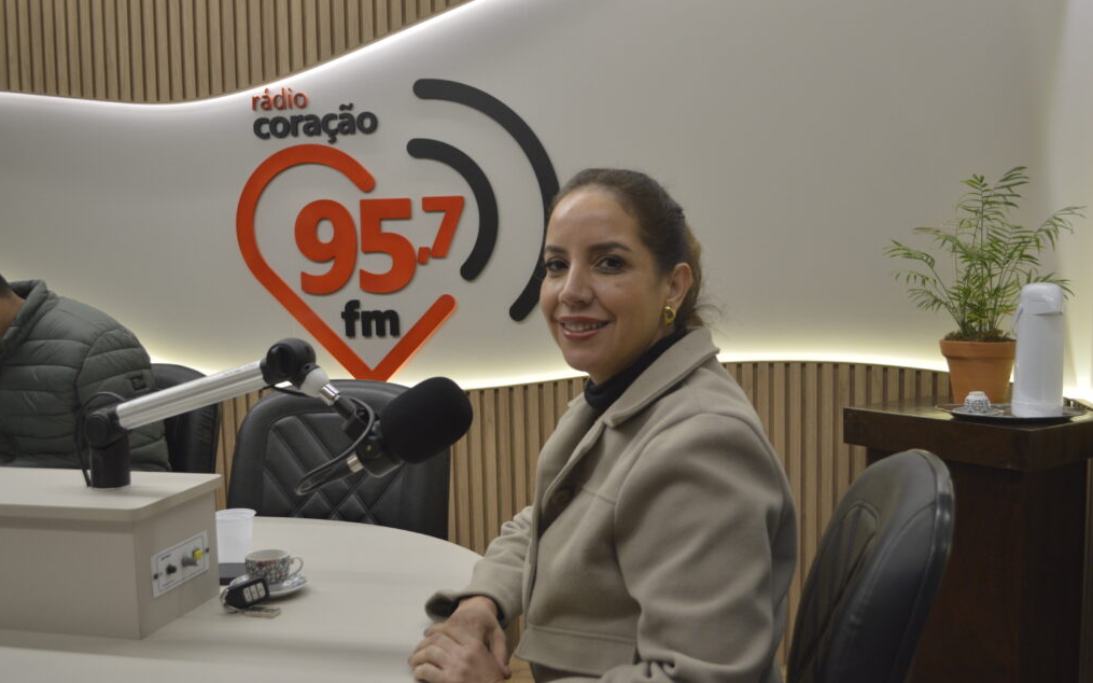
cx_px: 546
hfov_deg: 52.8
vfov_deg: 34.4
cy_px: 360
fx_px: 1102
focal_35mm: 37
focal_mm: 24
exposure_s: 1/60
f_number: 4
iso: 560
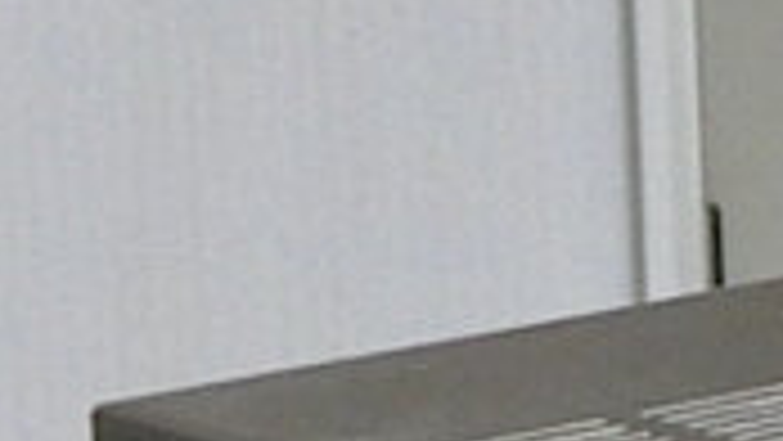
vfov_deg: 1.6
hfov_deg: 2.9
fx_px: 15493
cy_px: 1318
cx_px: 1904
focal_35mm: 746
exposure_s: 1/4
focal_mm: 22.3
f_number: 7.1
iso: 400
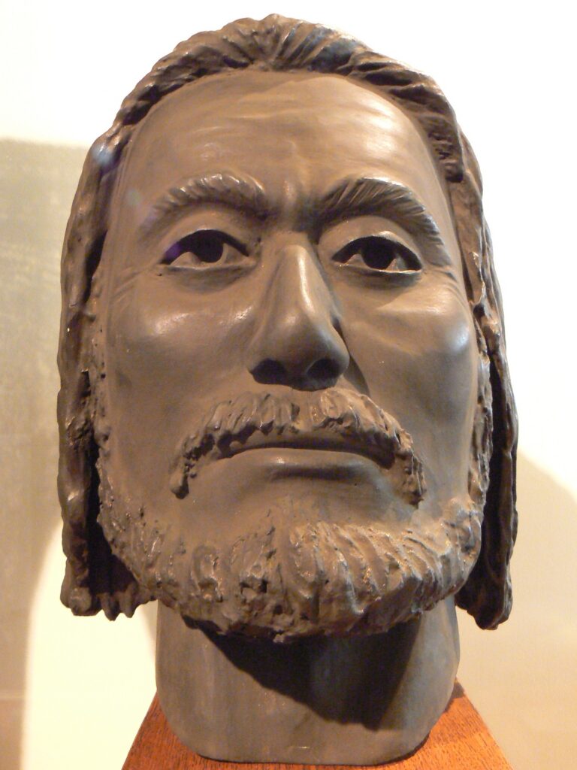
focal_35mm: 36
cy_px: 385
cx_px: 288
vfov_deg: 51.4
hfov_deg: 39.7
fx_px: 800
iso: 400
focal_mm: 6
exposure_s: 1/2.5
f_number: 4
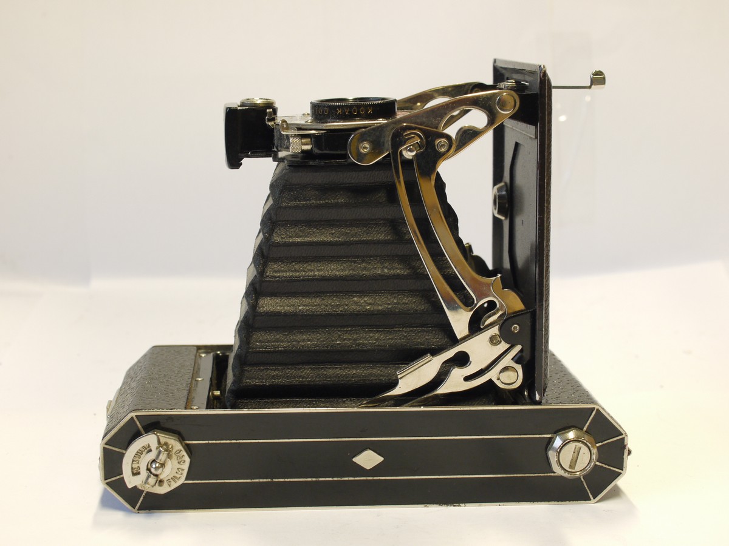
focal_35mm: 60
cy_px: 273
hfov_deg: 32.2
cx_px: 364
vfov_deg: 24.4
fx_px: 1264
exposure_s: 1/15
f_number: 7.1
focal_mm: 30
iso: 400
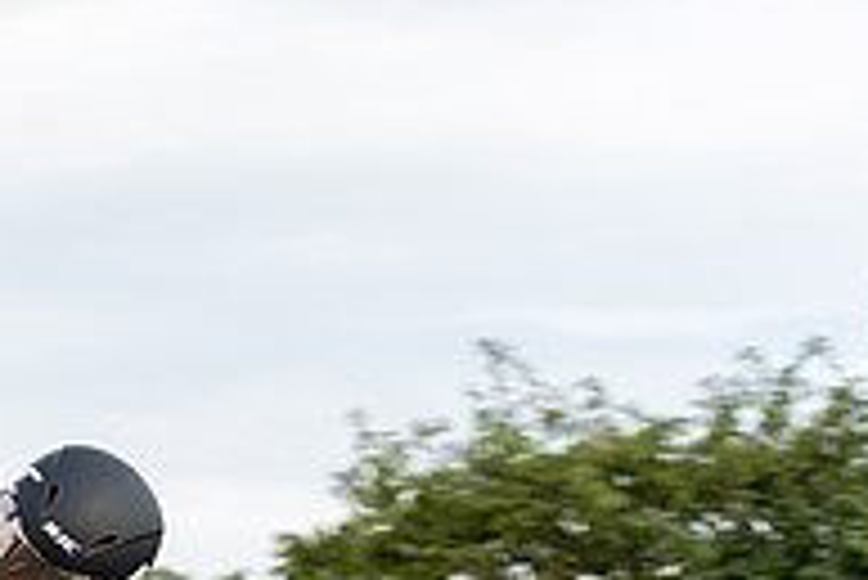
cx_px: -76
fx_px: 5429
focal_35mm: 225
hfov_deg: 9.1
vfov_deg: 6.1
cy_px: 848
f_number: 4
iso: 160
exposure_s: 1/640
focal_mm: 75
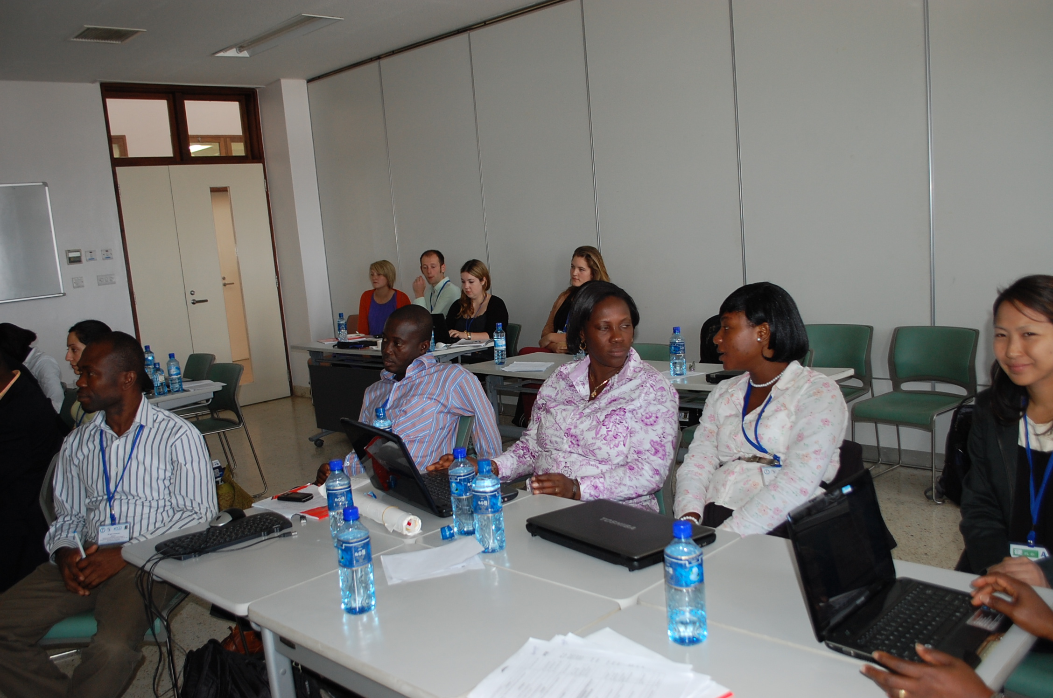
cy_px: 349
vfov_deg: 43.5
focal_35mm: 30
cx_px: 526
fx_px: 876
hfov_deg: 62.0
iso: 400
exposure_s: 1/60
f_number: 3.8
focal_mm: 20
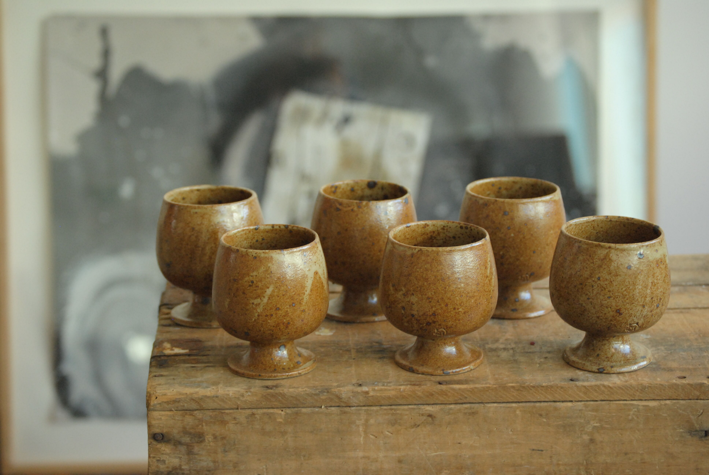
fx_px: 1834
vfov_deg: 14.7
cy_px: 238
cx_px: 354
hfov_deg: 21.9
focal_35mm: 93
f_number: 4.2
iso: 800
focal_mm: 62
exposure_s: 1/160
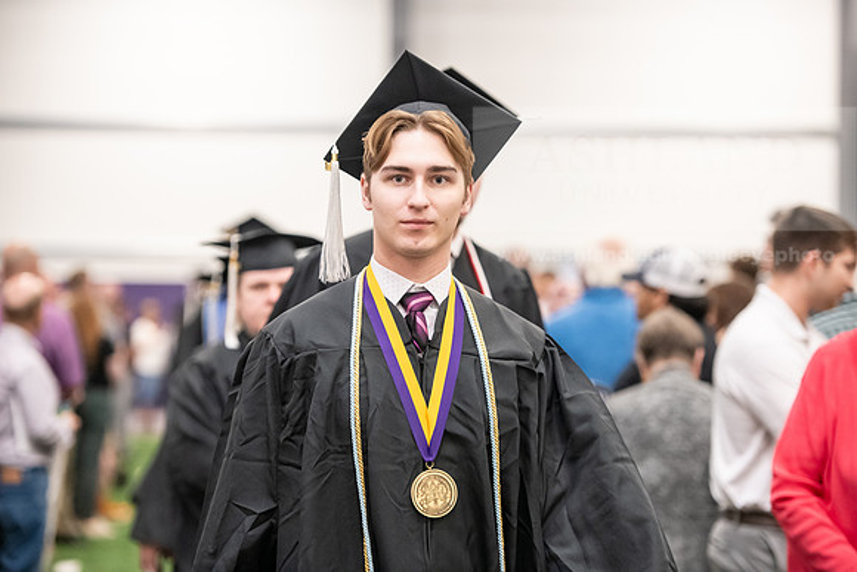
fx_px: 2905
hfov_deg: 16.8
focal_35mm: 122
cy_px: 286
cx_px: 428
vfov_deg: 11.2
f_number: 3.2
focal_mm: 122
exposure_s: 1/200
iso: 3200
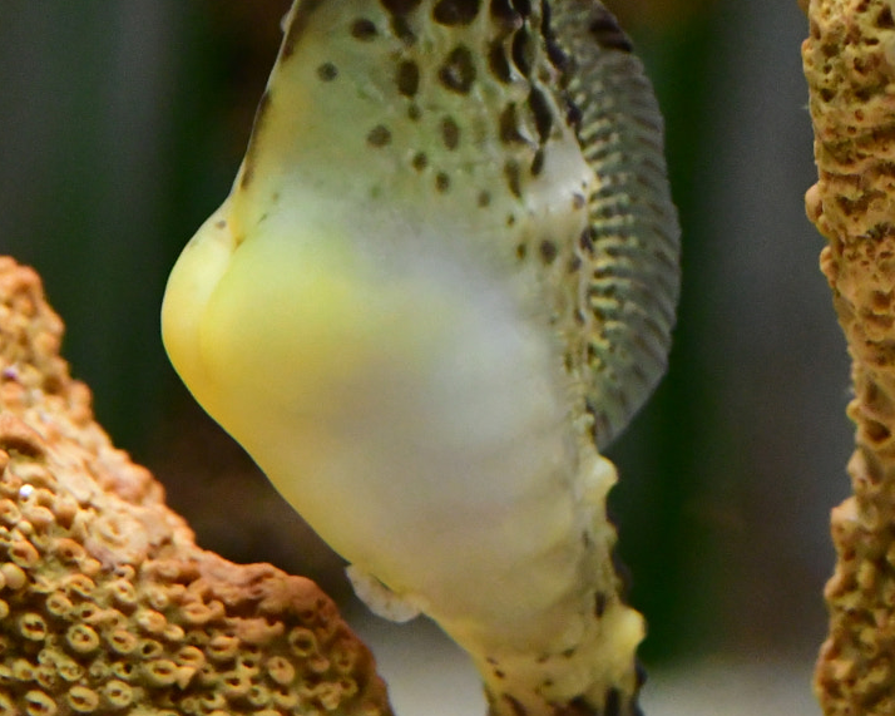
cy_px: 205
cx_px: 313
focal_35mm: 342
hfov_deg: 5.7
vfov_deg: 4.5
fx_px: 9058
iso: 5000
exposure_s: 1/50
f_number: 5.3
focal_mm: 85
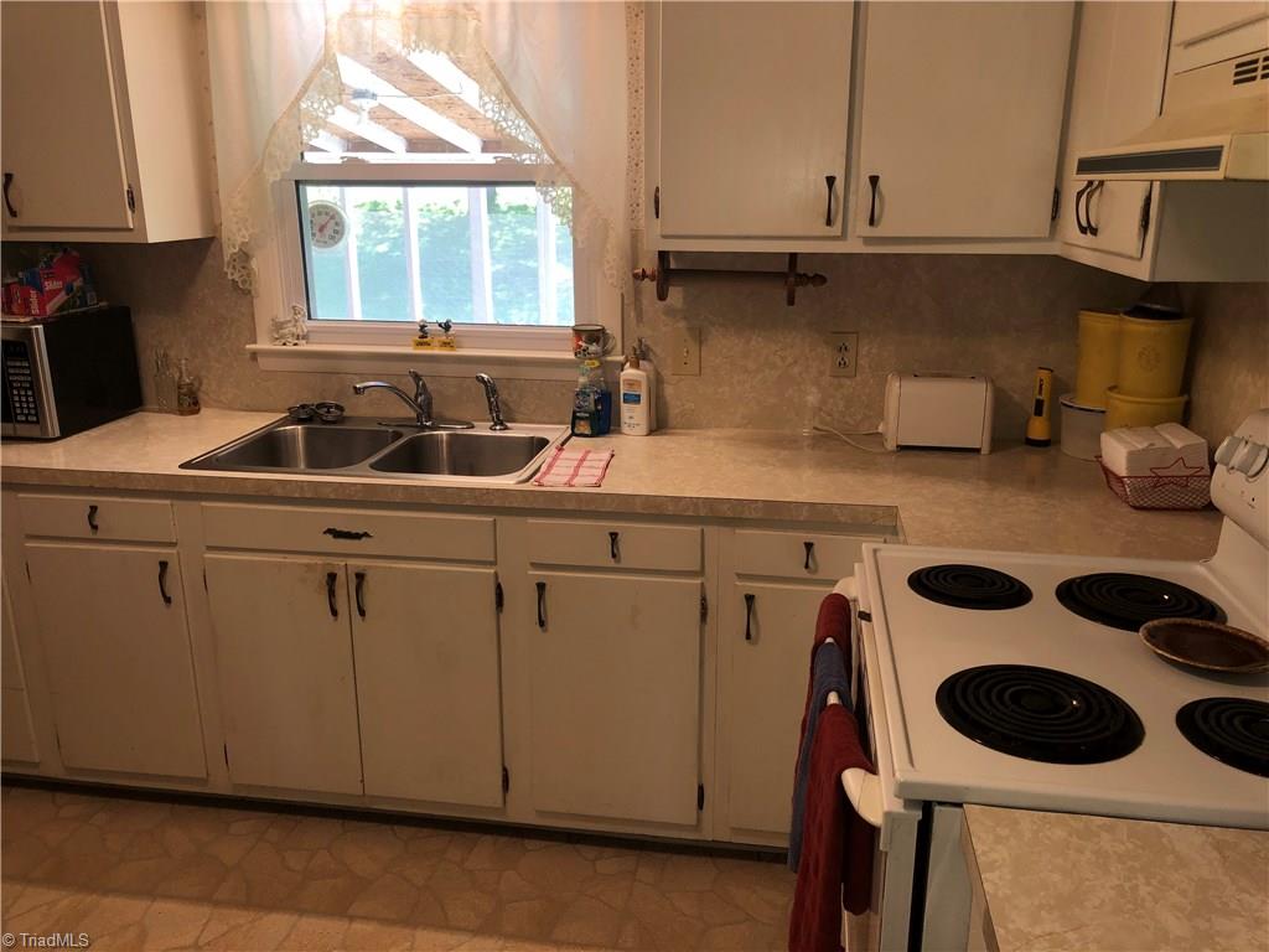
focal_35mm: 28
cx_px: 634
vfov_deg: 49.7
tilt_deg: -15.7
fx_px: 1026
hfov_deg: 63.4
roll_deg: -0.7
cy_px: 476
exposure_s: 1/28
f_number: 1.8
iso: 20
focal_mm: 4
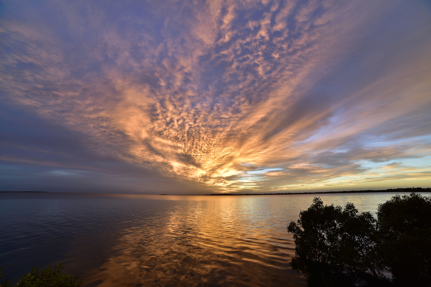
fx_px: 168
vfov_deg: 81.3
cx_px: 216
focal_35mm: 14
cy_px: 144
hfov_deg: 104.2
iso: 64
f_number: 8
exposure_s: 1/13
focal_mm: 14
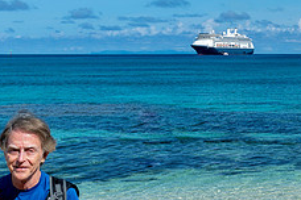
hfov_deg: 17.2
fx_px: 987
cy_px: 146
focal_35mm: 118
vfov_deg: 11.6
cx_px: 235
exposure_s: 1/100
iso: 64
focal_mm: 31
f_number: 8
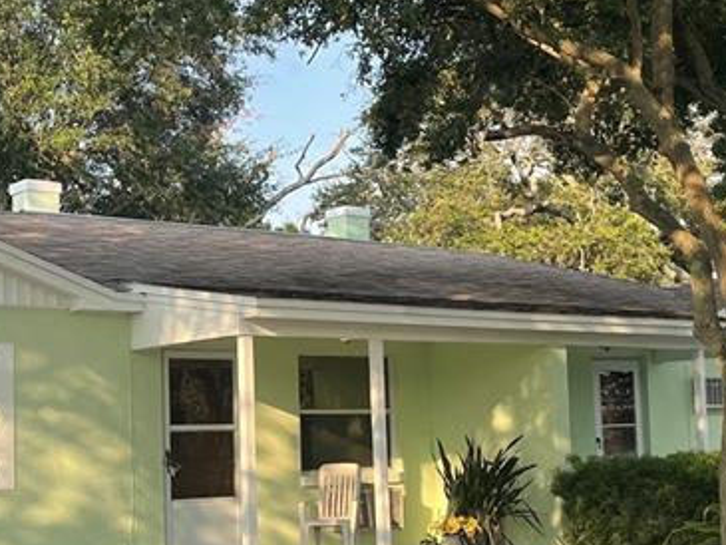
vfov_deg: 20.1
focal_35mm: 73
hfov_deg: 26.7
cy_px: 342
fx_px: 1532
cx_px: 404
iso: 32
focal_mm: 4.2
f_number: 1.6
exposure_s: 1/764
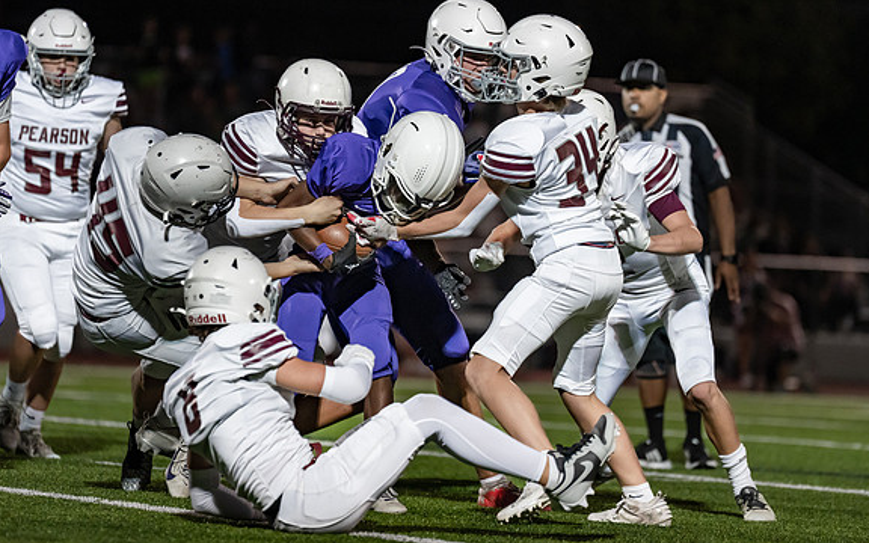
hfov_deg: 8.3
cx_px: 412
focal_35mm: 253
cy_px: 240
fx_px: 5992
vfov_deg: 5.2
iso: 3200
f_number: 2.8
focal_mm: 200
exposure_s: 1/1250
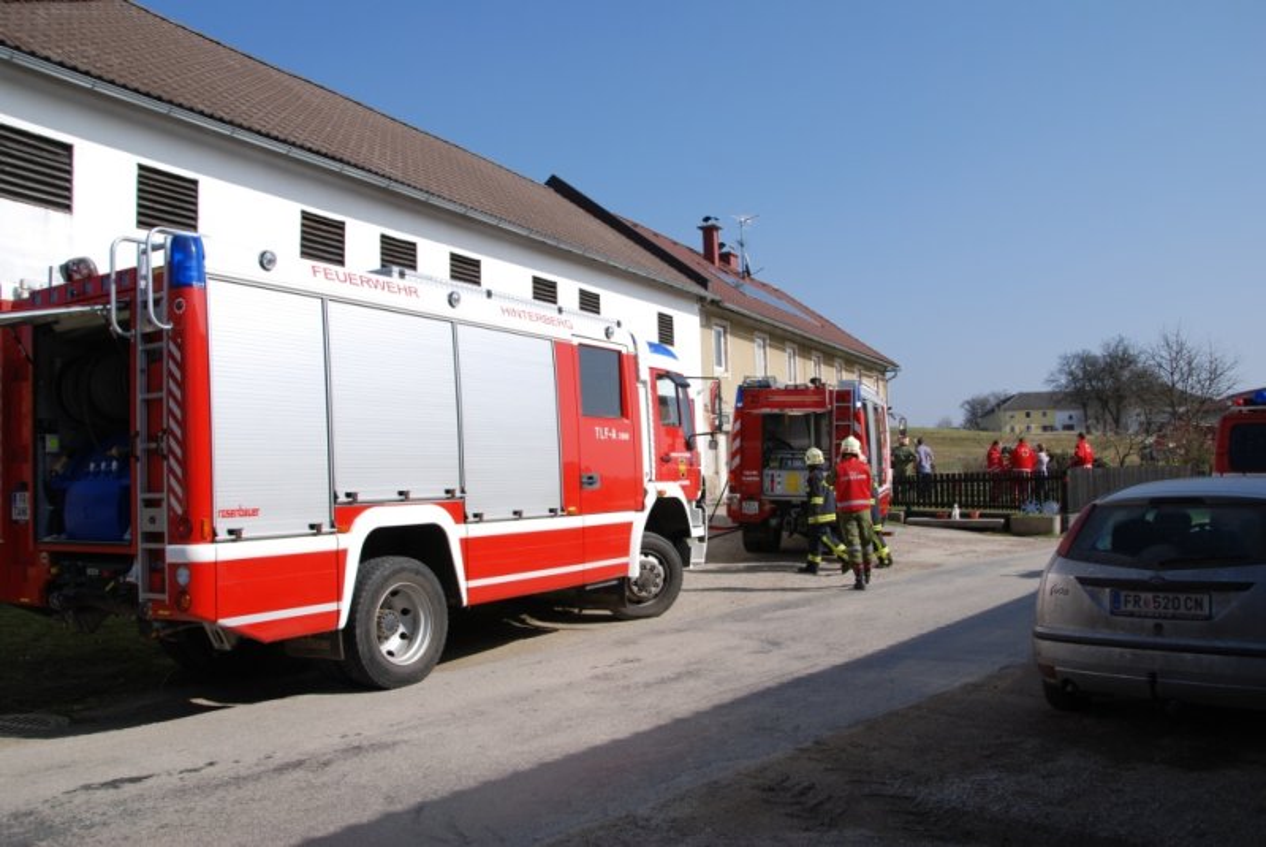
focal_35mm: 27
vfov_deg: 48.0
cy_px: 424
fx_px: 950
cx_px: 633
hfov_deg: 67.3
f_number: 8
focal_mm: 18
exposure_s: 1/250
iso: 100
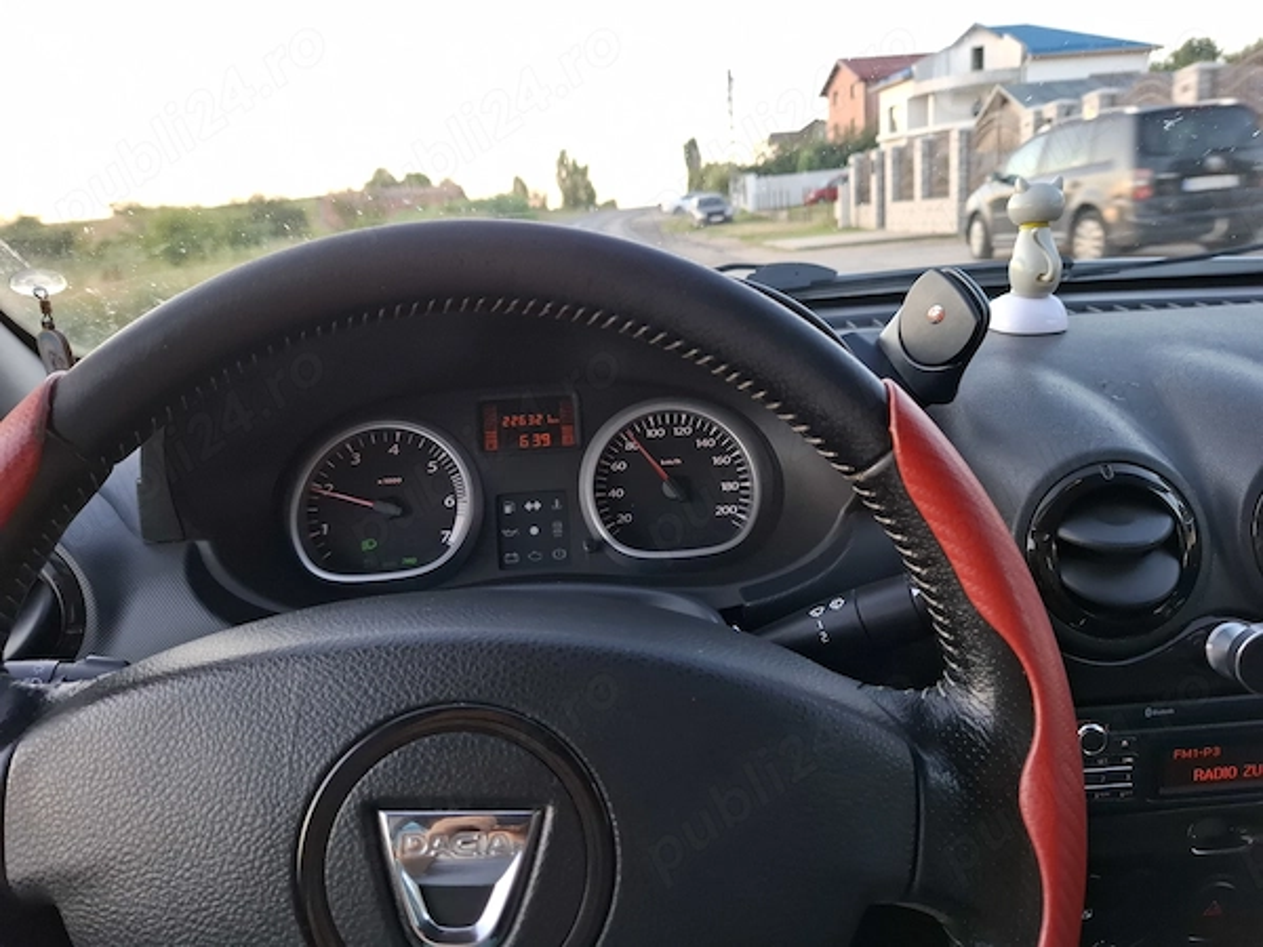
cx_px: 632
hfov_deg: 73.9
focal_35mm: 23
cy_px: 474
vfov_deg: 58.9
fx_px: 839
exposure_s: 1/105
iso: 50
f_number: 1.8
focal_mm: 5.54
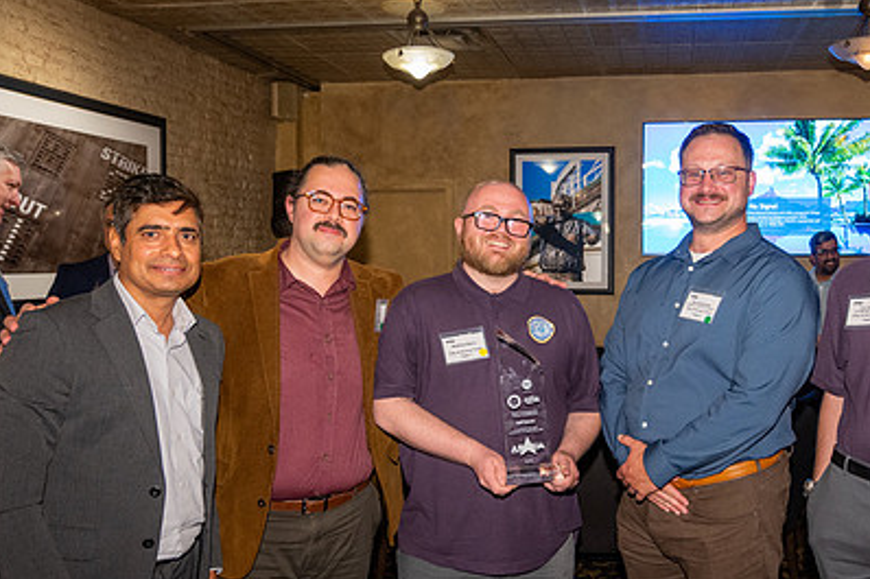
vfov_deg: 35.0
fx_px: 918
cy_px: 311
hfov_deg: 50.2
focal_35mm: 38
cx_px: 542
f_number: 4
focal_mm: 26
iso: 3200
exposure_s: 1/200
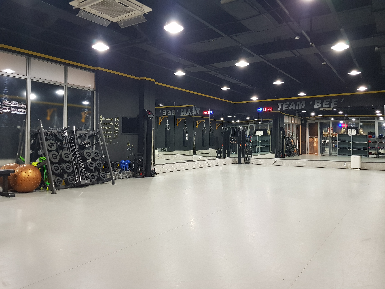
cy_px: 144
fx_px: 289
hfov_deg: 67.3
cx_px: 192
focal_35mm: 26
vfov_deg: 53.1
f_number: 1.7
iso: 250
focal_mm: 4.2
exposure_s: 1/30
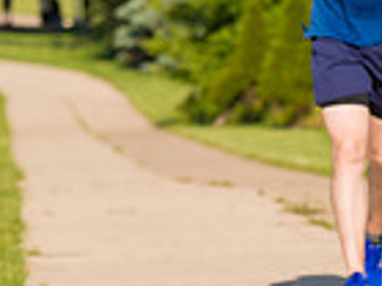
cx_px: 566
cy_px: 180
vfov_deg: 2.8
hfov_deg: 3.8
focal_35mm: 523
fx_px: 5767
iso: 400
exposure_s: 1/2000
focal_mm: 130
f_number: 5.6
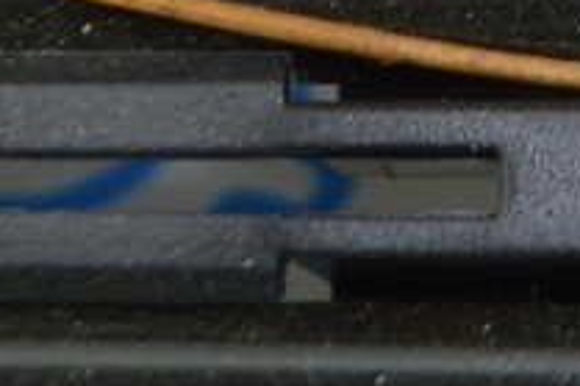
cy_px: -351
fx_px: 3542
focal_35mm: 220
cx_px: 619
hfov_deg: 9.3
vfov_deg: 6.1
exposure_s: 1/15
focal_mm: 30
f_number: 5.6
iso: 400
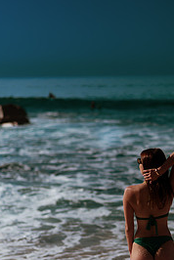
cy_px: 188
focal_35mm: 98
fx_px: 709
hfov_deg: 14.0
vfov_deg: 20.7
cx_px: 125
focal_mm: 58
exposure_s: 1/8000
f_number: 2
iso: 50
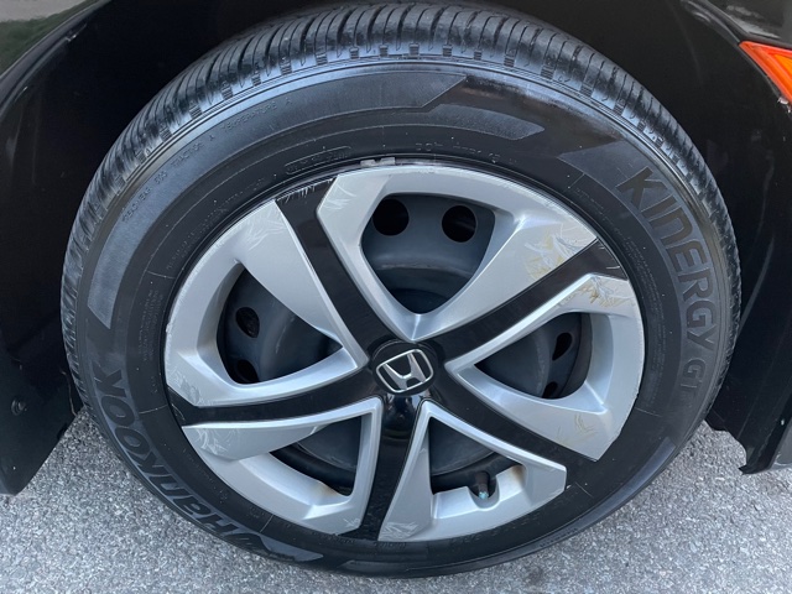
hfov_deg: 67.3
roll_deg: -5.2
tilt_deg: -30.9
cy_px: 297
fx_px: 595
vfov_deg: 53.1
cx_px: 396
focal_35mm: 26
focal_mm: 4.2
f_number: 1.6
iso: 500
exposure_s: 1/60
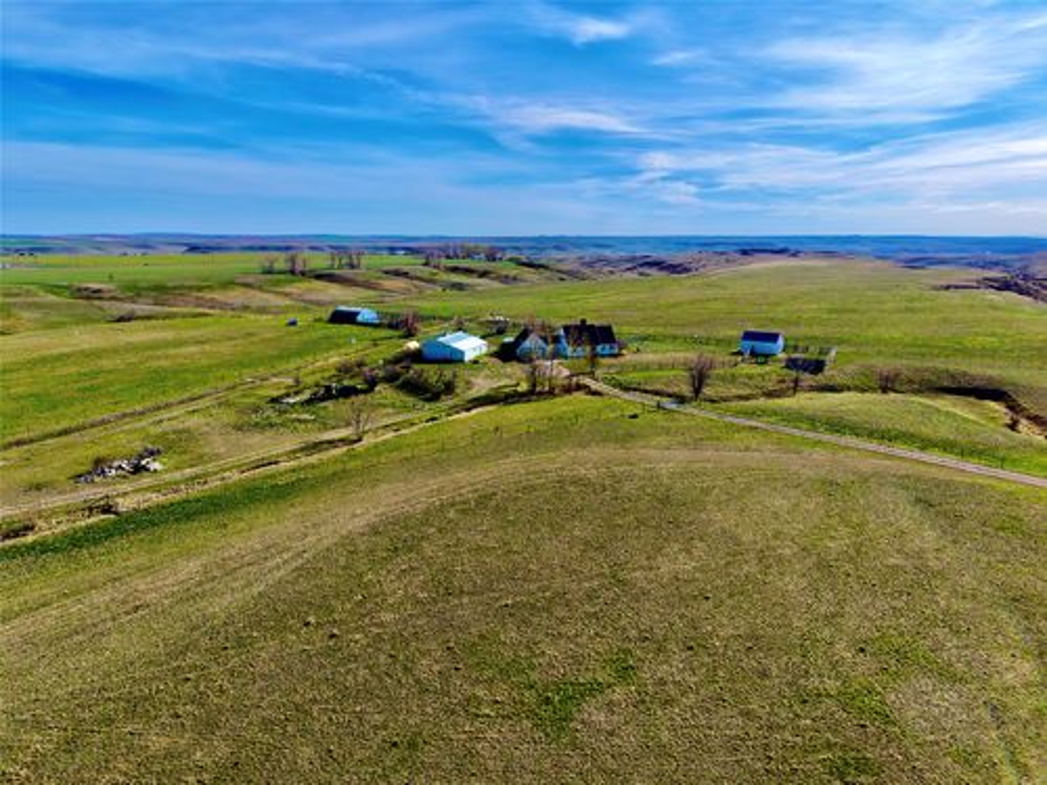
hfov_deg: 71.6
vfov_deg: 56.8
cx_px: 524
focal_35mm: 24
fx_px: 726
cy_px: 392
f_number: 1.8
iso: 310
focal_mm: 8.67
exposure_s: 1/8000
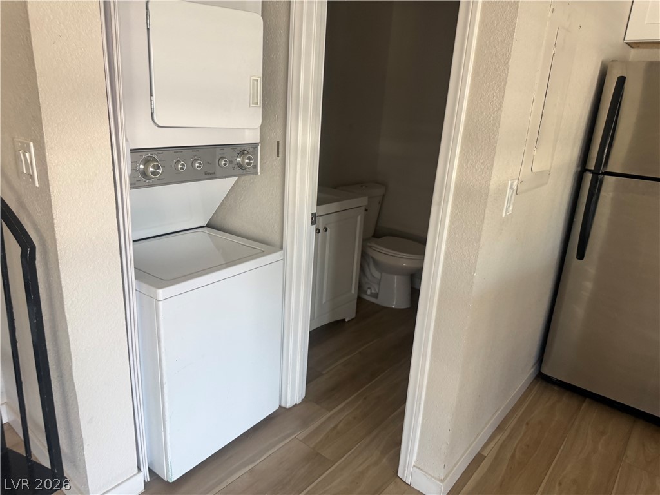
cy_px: 248
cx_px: 330
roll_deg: -0.3
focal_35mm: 24
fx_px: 458
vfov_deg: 56.8
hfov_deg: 71.6
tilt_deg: -18.0
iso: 200
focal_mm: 6.76
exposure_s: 1/64
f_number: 1.78
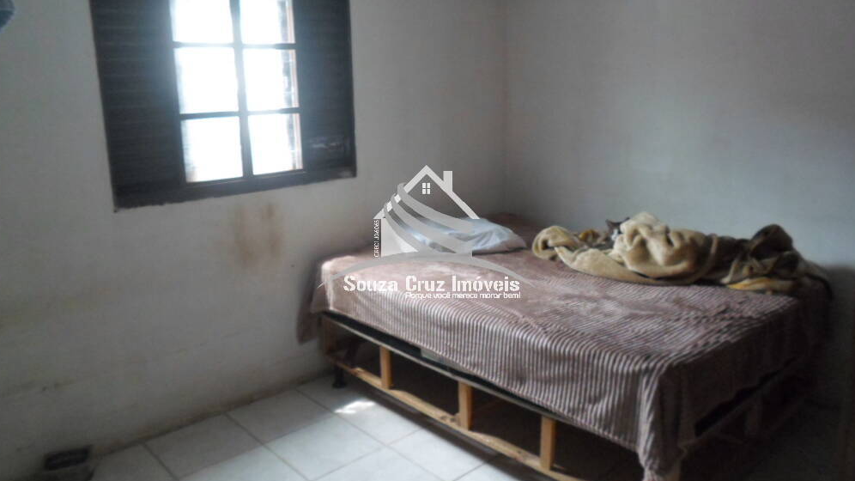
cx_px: 427
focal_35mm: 28
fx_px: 635
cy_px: 233
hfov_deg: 67.9
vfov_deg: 41.5
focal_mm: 4.5
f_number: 2.5
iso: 320
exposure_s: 1/30
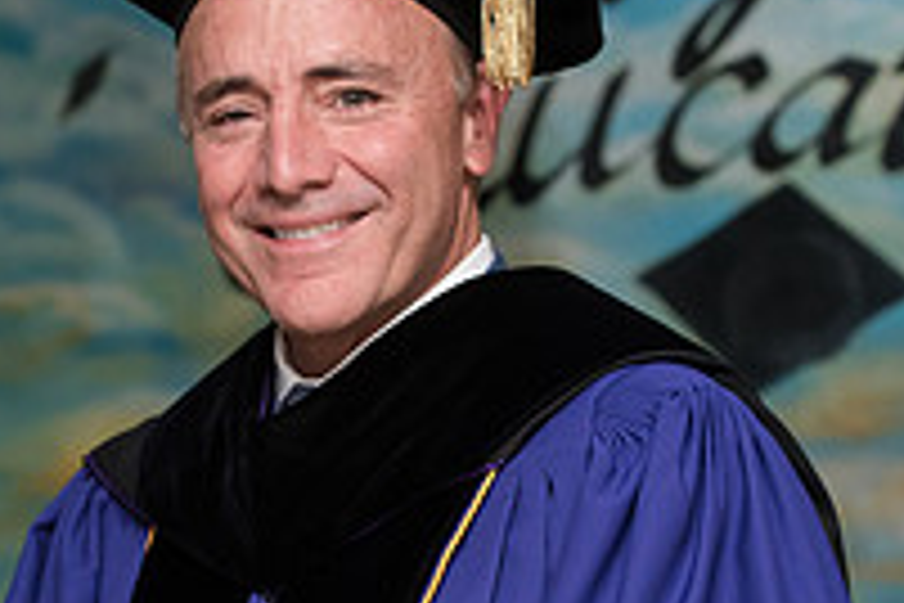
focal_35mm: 225
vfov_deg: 6.1
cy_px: 515
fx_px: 5650
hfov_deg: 9.1
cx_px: 99
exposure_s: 1/200
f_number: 6.3
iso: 1600
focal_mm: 78
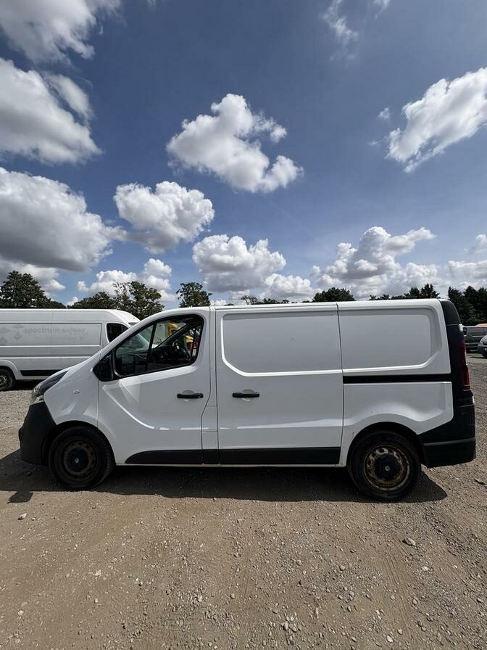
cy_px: 325
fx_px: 263
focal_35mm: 14
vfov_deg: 102.1
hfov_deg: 85.7
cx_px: 244
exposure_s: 1/4132
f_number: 2.2
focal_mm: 2.22
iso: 50
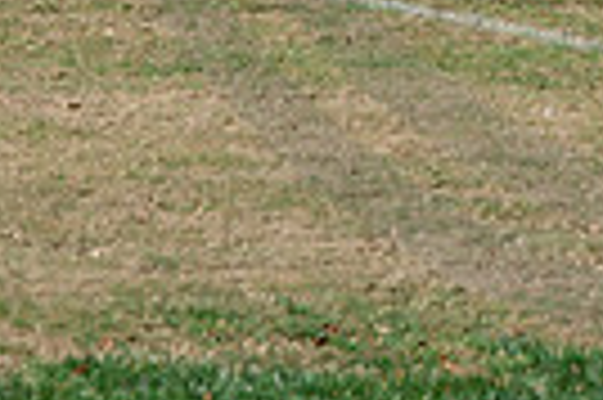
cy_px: -429
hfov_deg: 2.6
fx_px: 13434
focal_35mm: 803
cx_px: 824
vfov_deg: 1.7
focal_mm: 185
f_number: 5.6
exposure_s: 1/1600
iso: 250
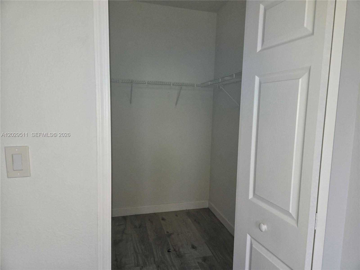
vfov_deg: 58.9
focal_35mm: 23
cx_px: 180
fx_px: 239
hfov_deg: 73.9
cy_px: 135
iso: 100
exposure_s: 1/60
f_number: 1.8
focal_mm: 5.4
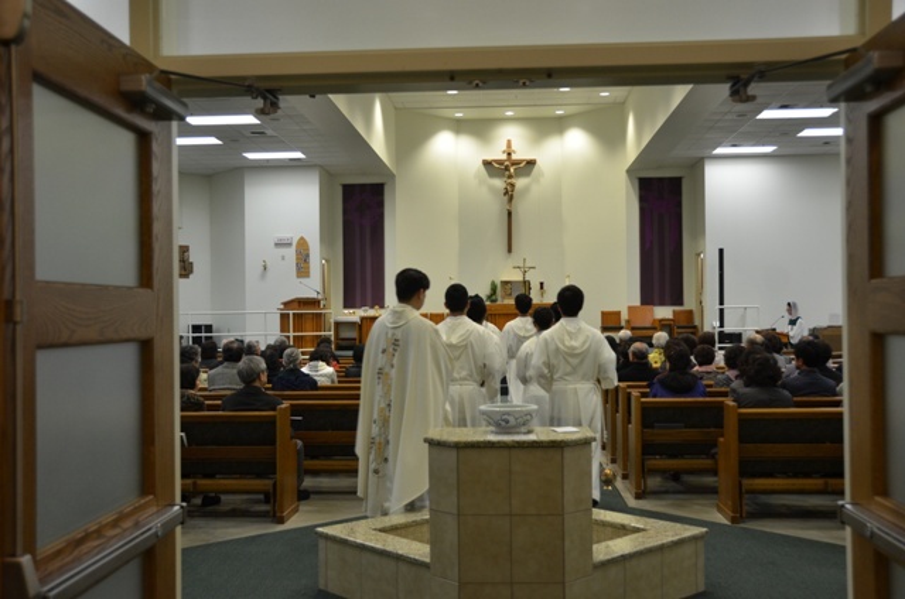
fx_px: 978
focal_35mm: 39
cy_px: 300
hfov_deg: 49.6
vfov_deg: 34.1
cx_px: 452
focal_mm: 26
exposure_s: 1/40
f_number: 3.8
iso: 800
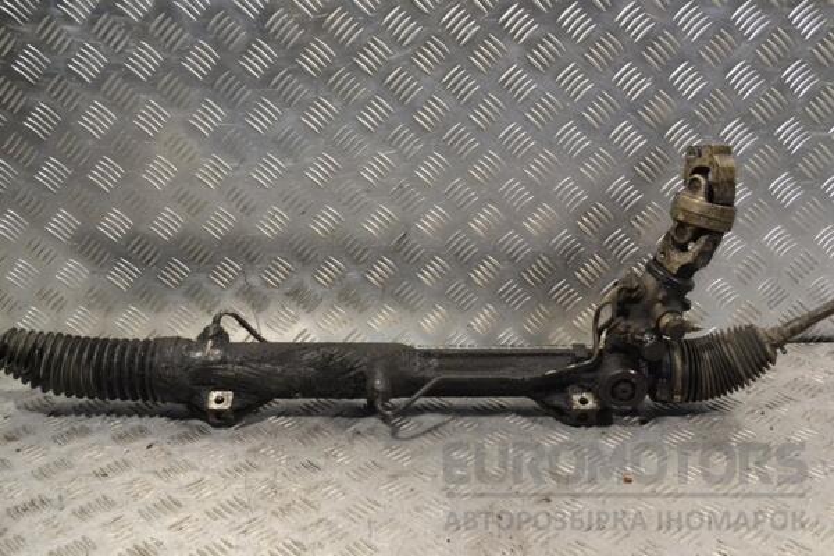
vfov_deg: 31.9
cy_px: 278
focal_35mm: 42
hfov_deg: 46.4
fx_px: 973
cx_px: 417
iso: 3200
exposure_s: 1/250
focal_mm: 28
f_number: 8
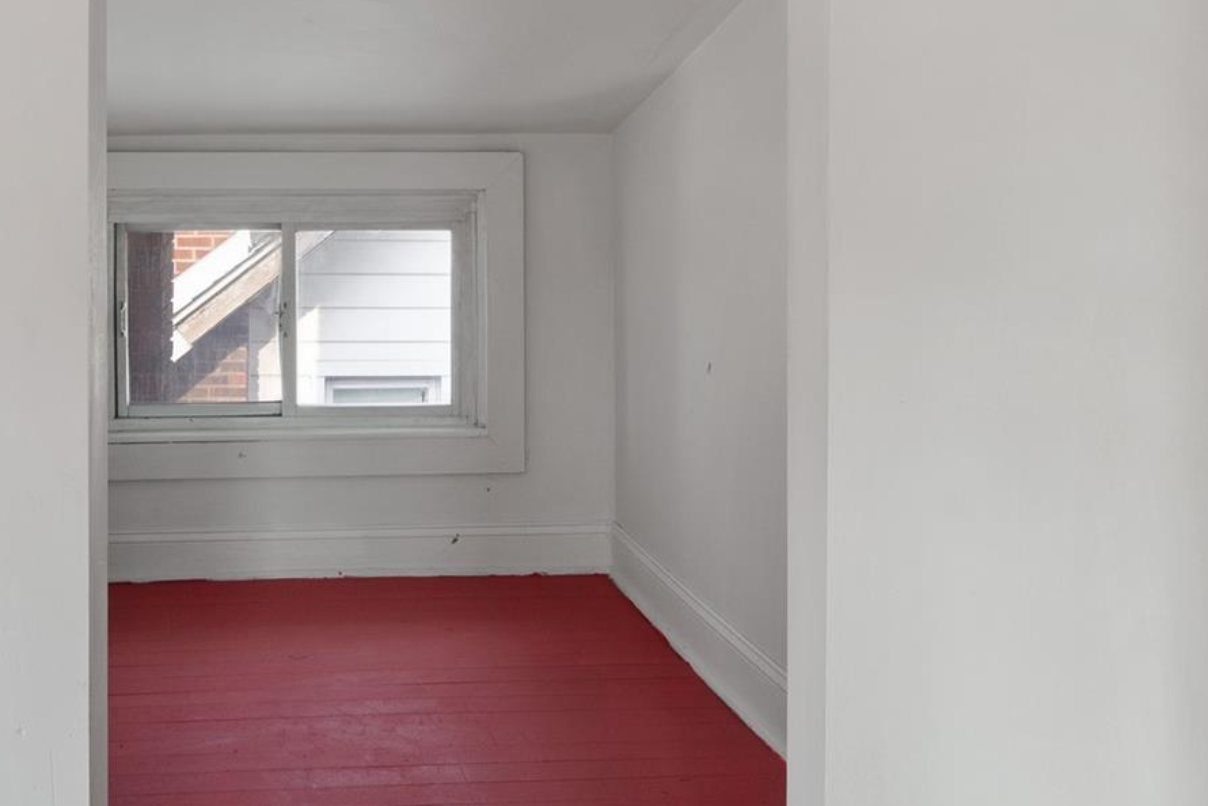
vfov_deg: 19.7
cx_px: 400
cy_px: 244
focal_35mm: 69
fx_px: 2316
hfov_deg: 29.0
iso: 320
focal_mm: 30
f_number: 9
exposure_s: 1/60
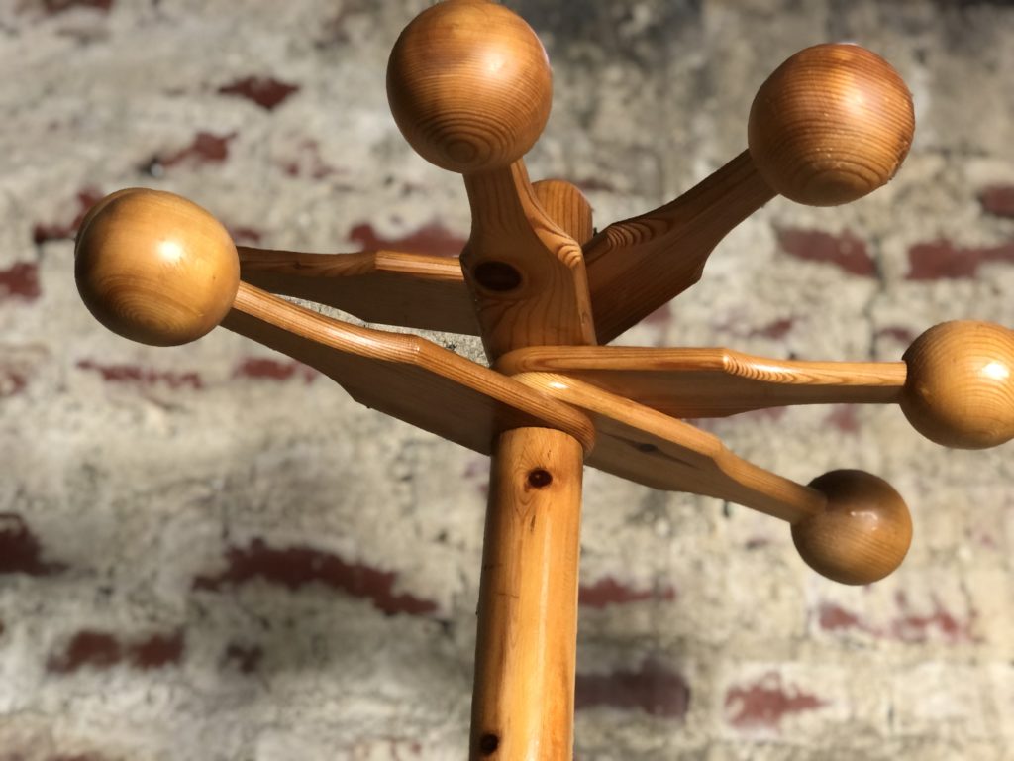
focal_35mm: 52
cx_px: 507
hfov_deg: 36.8
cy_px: 380
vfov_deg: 28.0
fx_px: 1523
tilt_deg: +30.5
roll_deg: -3.9
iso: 125
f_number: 2.4
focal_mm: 6
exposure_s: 1/25
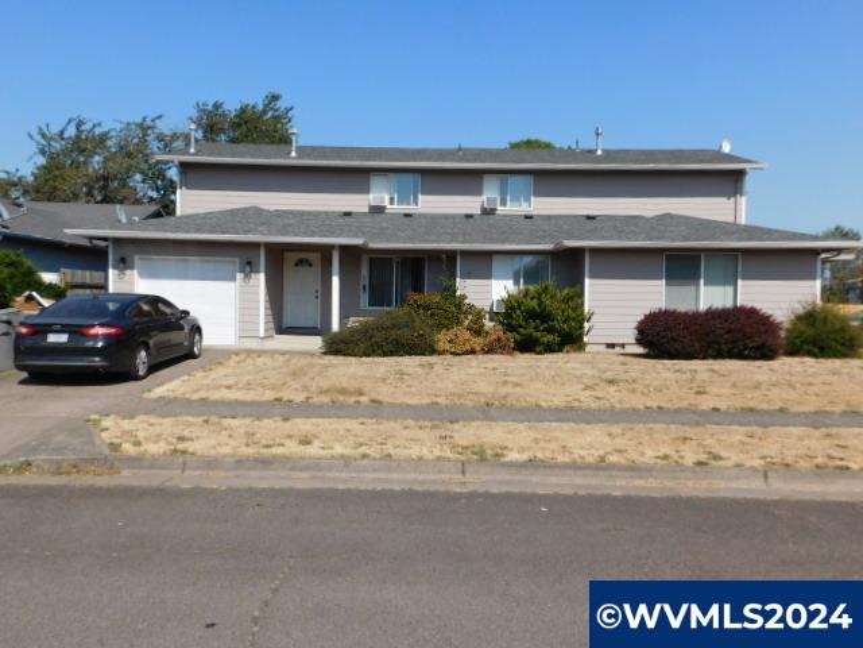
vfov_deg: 49.7
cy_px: 324
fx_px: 698
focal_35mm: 28
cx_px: 432
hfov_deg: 63.4
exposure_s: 1/640
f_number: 6.4
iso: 125
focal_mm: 4.9
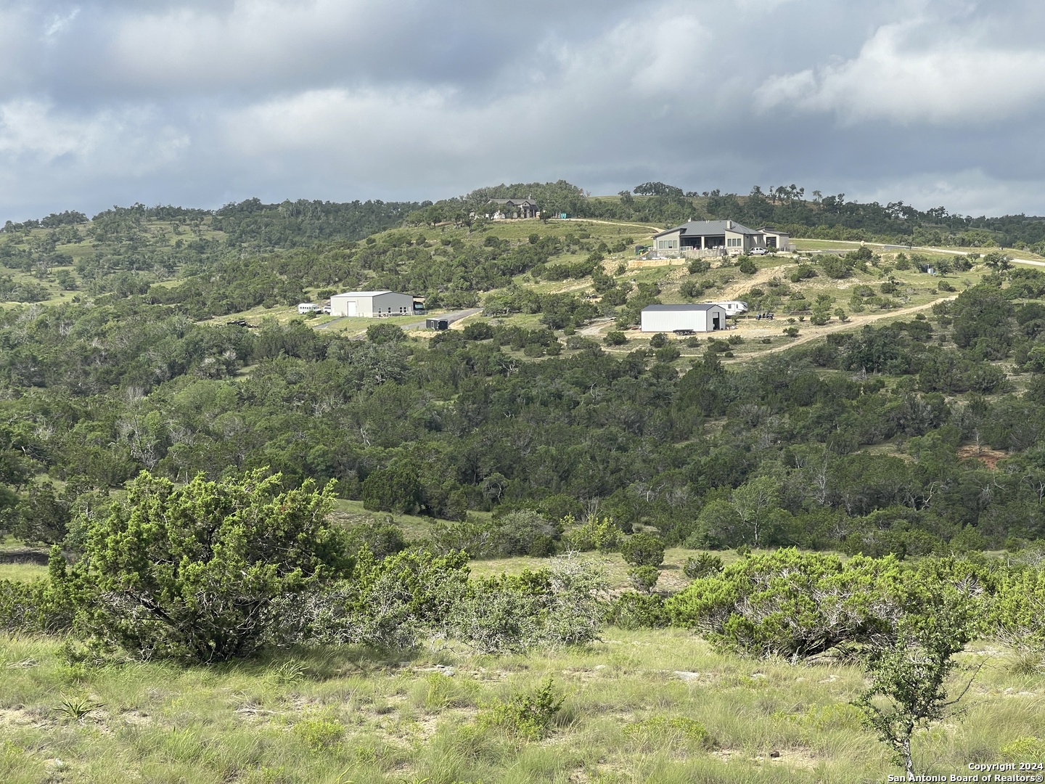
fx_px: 1932
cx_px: 522
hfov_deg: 30.3
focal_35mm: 64
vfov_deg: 22.9
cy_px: 392
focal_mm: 7.5
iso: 20
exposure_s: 1/978
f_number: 2.2
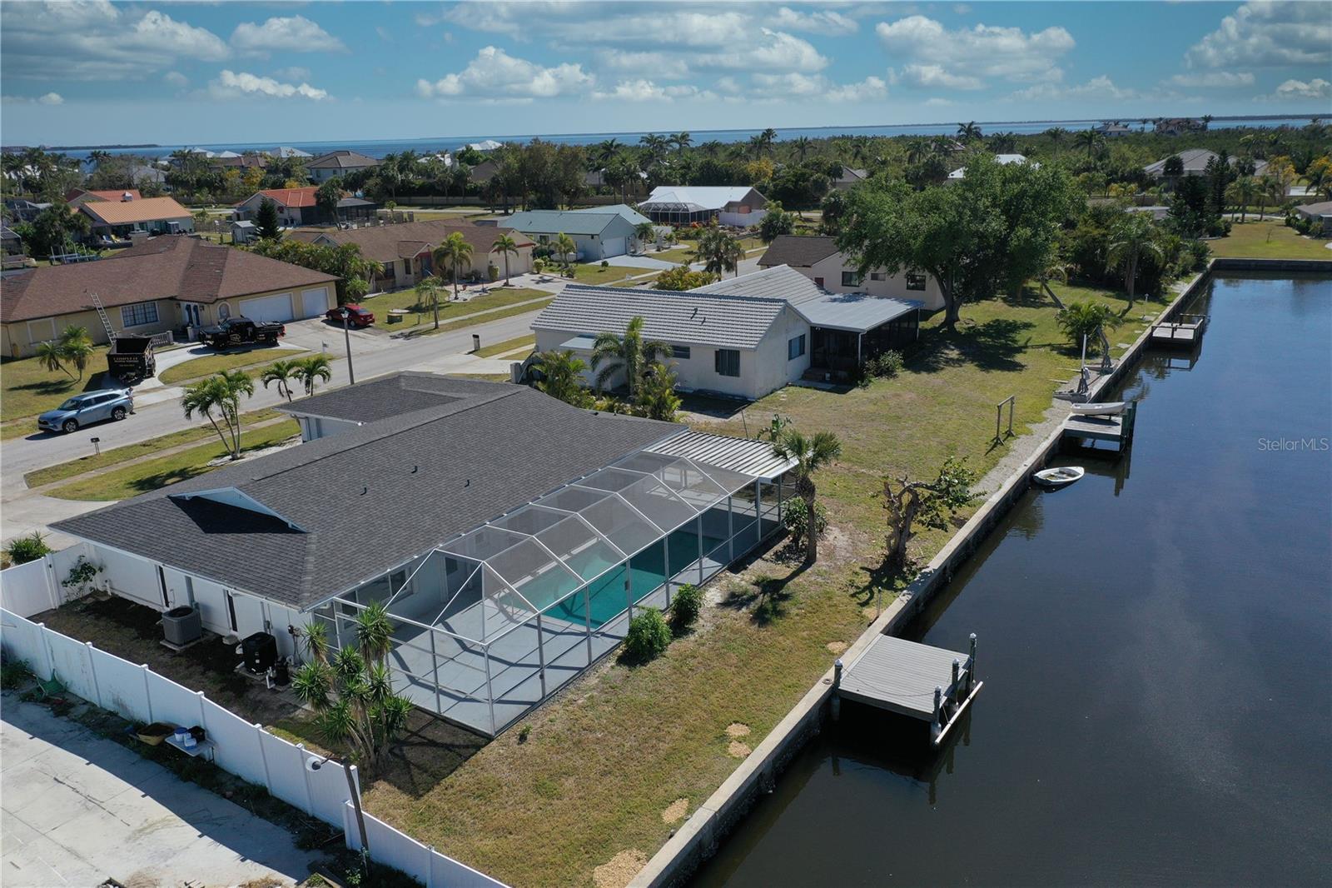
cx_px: 666
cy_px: 444
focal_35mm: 28
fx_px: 1036
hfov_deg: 65.5
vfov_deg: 46.4
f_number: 5
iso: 200
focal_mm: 10.3
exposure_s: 1/1250
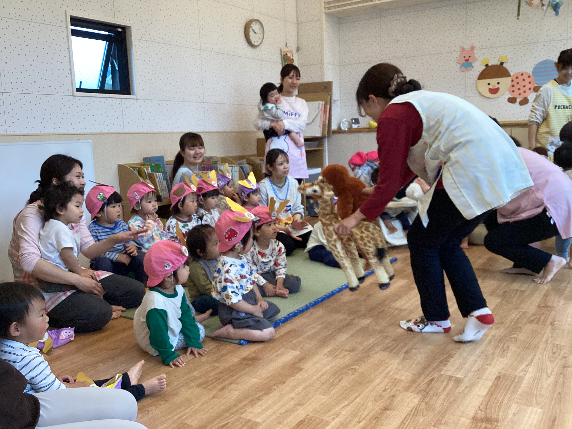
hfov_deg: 58.4
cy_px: 214
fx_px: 512
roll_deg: +1.5
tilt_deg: -9.6
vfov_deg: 45.4
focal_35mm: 31
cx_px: 286
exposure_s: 1/100
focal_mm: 3.3
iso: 80
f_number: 2.4
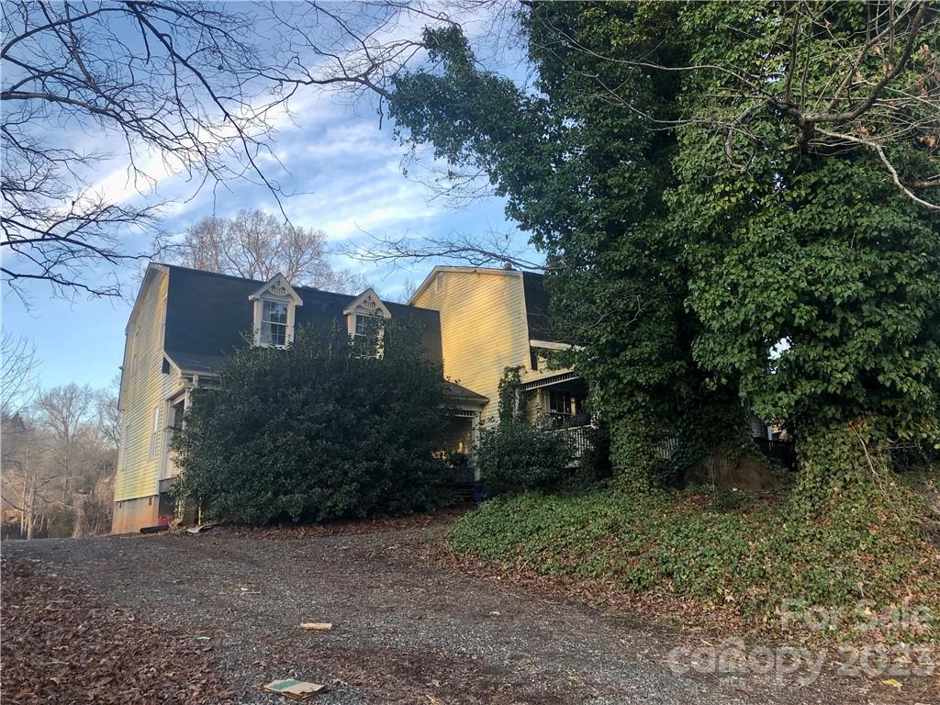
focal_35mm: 28
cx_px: 470
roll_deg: +0.8
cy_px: 352
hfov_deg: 63.4
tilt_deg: +13.0
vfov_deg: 49.7
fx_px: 760
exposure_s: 1/260
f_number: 1.8
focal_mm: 3.99
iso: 20
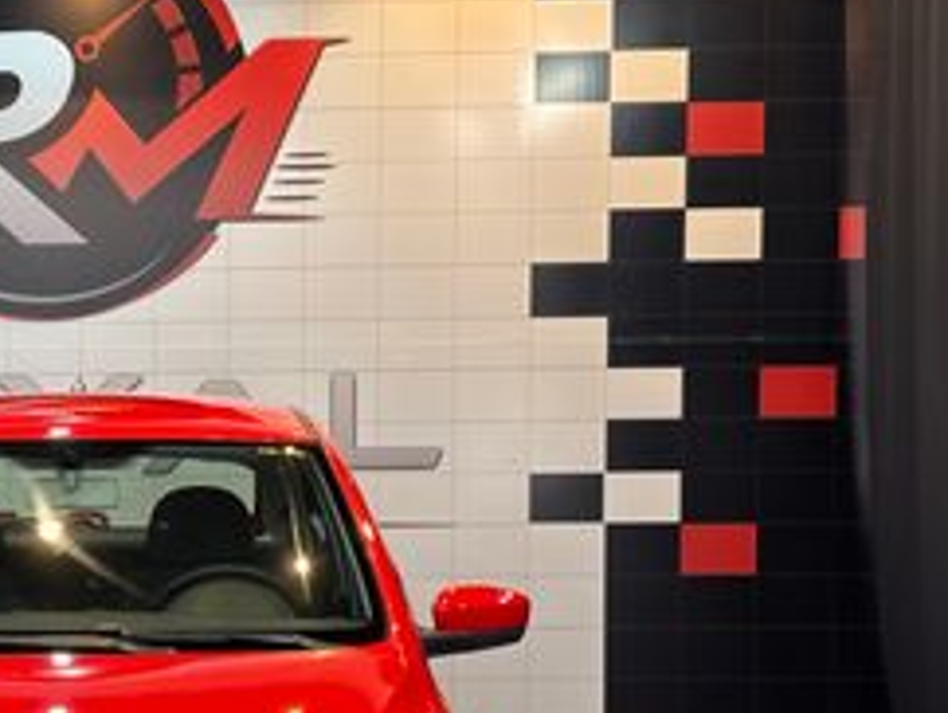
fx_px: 2769
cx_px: 55
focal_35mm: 101
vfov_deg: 14.6
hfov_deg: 19.0
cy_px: 576
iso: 40
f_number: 1.6
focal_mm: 5.96
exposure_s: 1/60
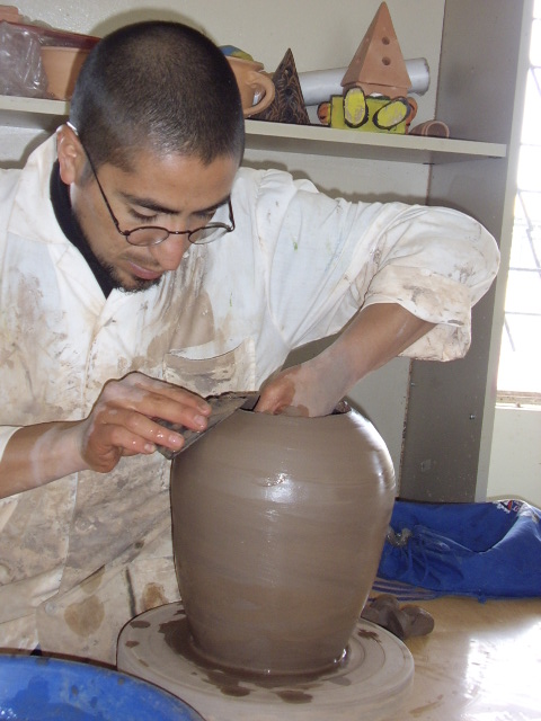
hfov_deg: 32.9
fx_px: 917
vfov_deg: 42.9
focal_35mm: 44
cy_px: 360
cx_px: 270
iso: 141
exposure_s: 1/60
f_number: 3.4
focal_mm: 8.4
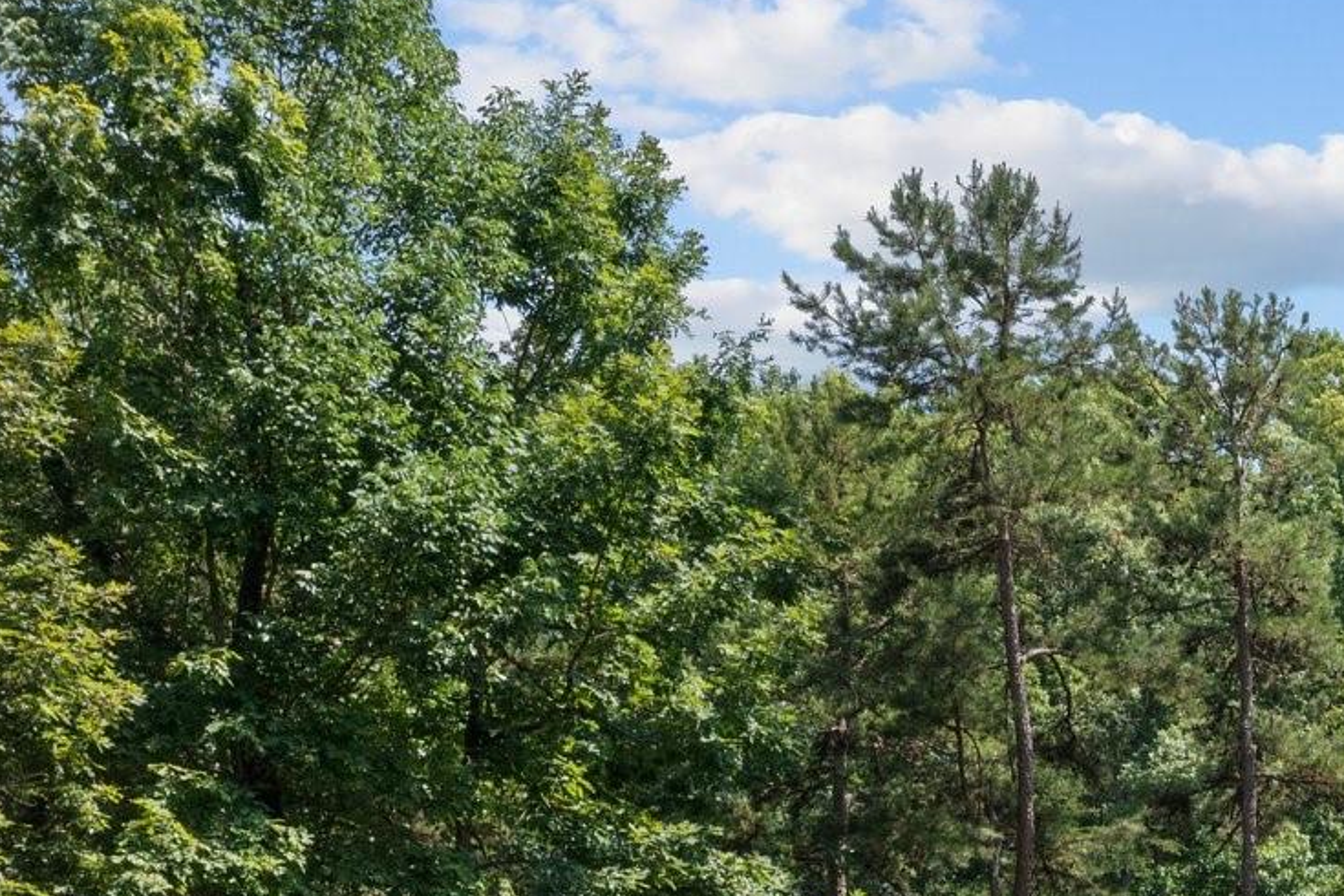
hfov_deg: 23.8
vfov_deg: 16.7
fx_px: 2912
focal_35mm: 78
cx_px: 1598
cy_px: 1104
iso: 100
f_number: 5.6
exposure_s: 1/500
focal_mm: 10.26
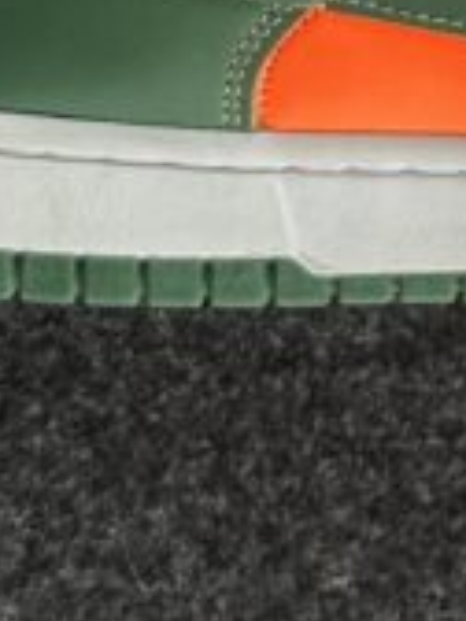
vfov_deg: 8.3
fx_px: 4092
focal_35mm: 228
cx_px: 710
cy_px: -586
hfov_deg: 6.4
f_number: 1.78
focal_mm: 6.86
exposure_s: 1/33
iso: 250
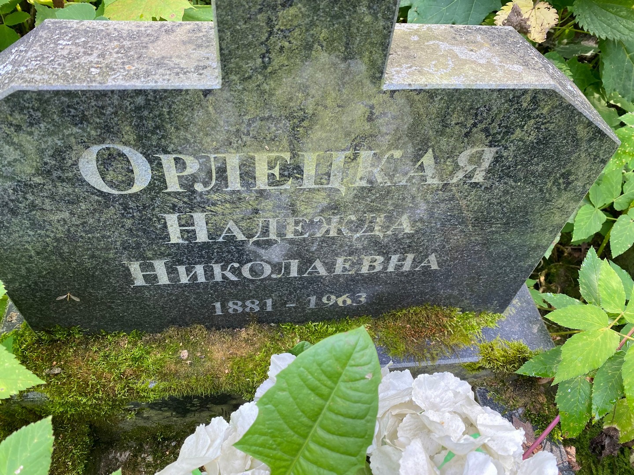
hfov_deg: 67.3
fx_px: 476
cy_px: 238
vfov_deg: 53.1
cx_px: 317
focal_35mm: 26
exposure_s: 1/121
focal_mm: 4.25
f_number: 1.8
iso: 100
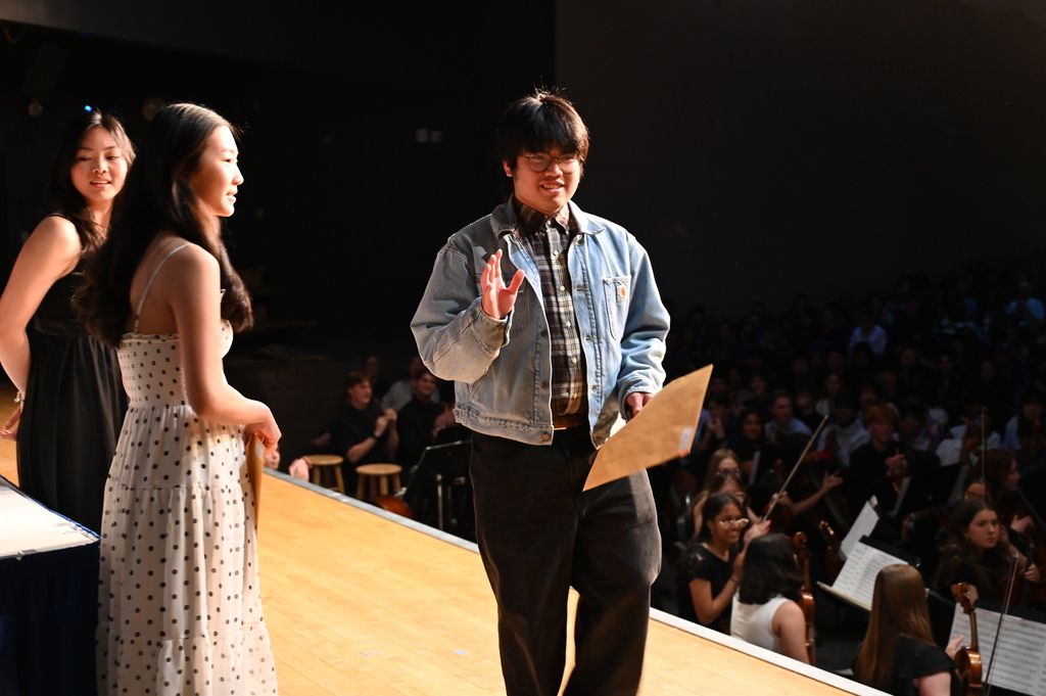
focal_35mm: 45
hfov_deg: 43.6
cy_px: 348
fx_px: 1306
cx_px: 523
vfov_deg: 29.8
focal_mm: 45
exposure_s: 1/60
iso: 3600
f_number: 4
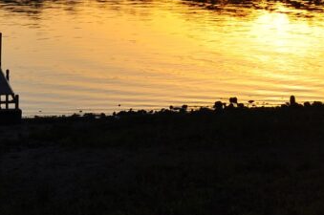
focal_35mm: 170
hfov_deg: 12.0
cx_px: 327
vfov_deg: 8.0
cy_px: -47
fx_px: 1528
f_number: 10
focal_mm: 32
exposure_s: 1/400
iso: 200
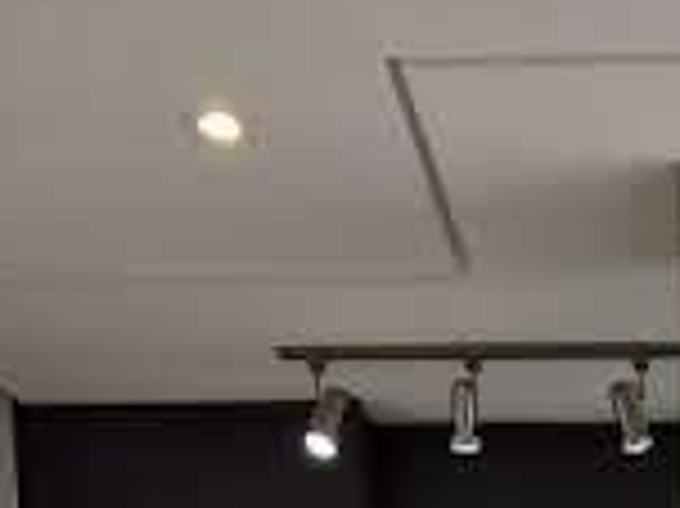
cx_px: 703
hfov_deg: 26.5
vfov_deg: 16.9
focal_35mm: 69
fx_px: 1354
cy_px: 958
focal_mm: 1.74
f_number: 2.2
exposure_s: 1/120
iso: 64
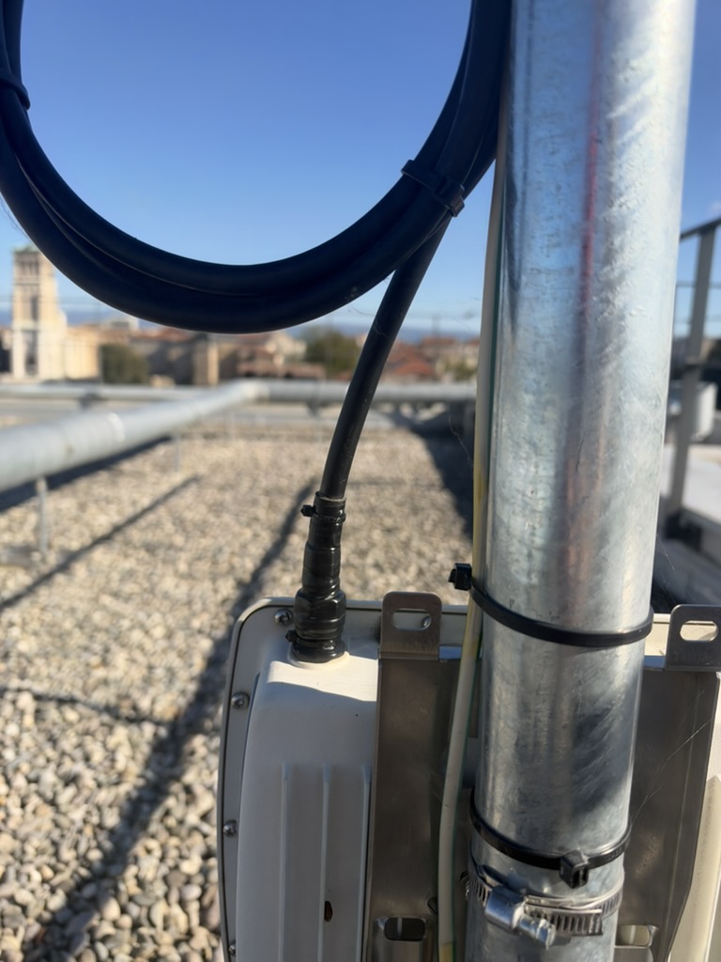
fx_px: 667
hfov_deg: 56.8
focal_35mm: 24
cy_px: 481
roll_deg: +0.4
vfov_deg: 71.6
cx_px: 360
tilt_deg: -11.6
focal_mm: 6.93
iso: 80
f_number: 1.8
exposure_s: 1/3891
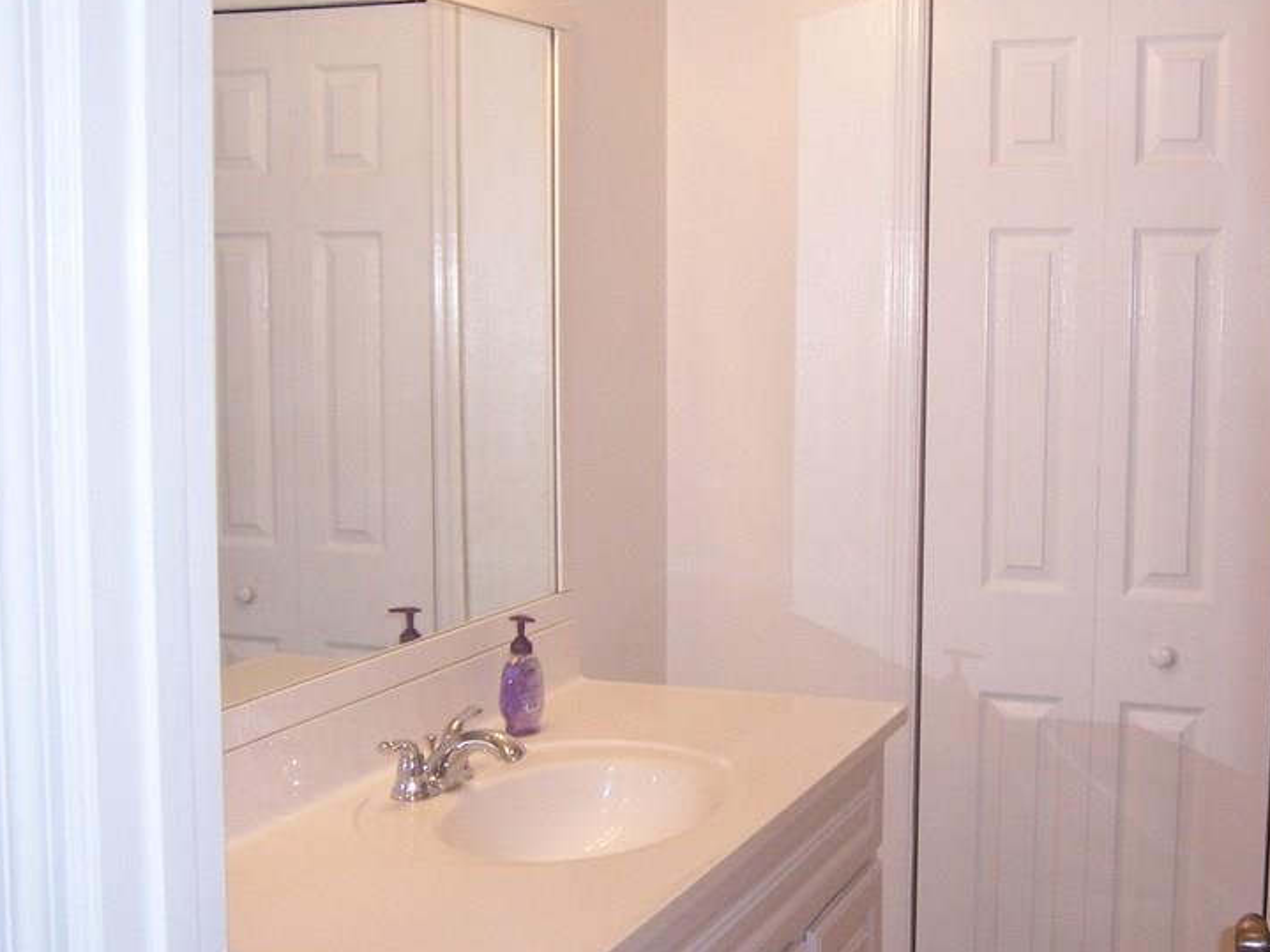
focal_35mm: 47
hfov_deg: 40.2
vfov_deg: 30.9
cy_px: 516
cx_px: 781
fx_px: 1724
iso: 140
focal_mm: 5.5
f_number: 2.8
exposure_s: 1/60
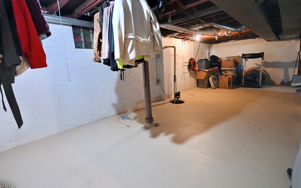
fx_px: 131
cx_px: 153
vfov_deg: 71.2
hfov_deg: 97.8
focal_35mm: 16
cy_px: 88
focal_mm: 10
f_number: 4
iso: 640
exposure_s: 1/10
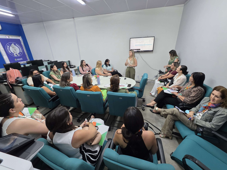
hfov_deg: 106.2
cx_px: 114
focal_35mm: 13
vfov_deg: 89.9
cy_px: 85
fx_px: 85
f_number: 1.9
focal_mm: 2.2
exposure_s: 1/60
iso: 250
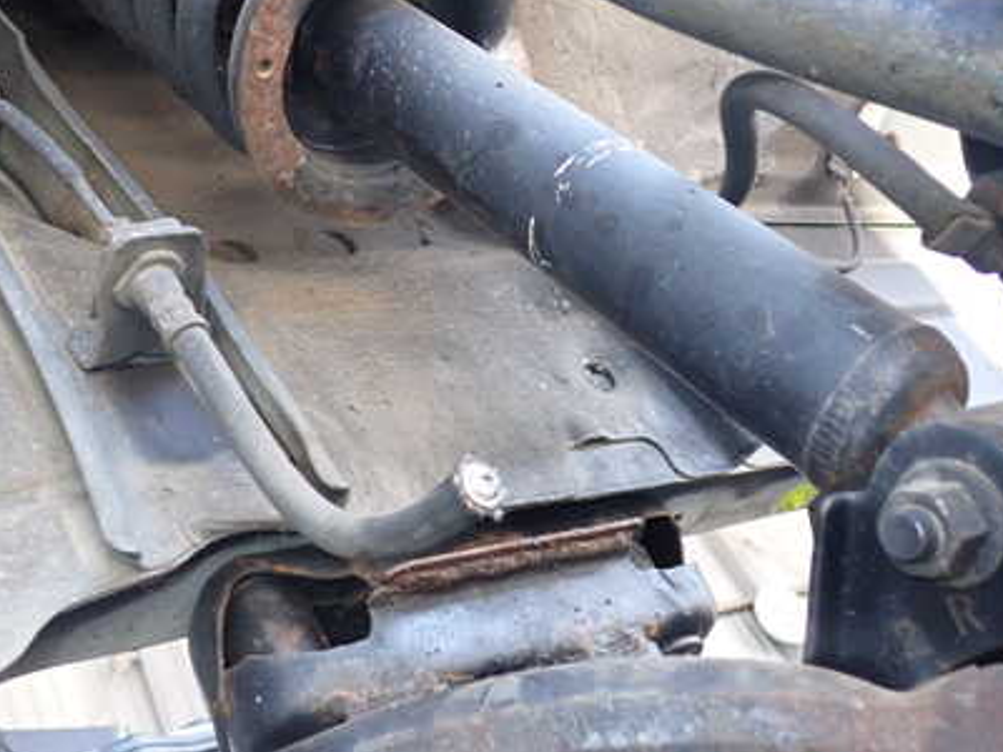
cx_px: 464
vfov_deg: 31.9
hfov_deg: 42.0
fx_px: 1304
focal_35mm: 45
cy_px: 253
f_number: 2.3
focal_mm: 5.4
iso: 400
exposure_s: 1/125
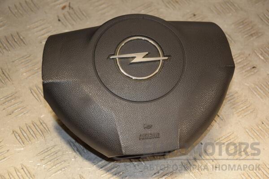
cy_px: 90
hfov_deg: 21.9
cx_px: 134
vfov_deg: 14.7
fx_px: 695
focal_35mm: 93
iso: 800
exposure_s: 1/200
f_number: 5.3
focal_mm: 62
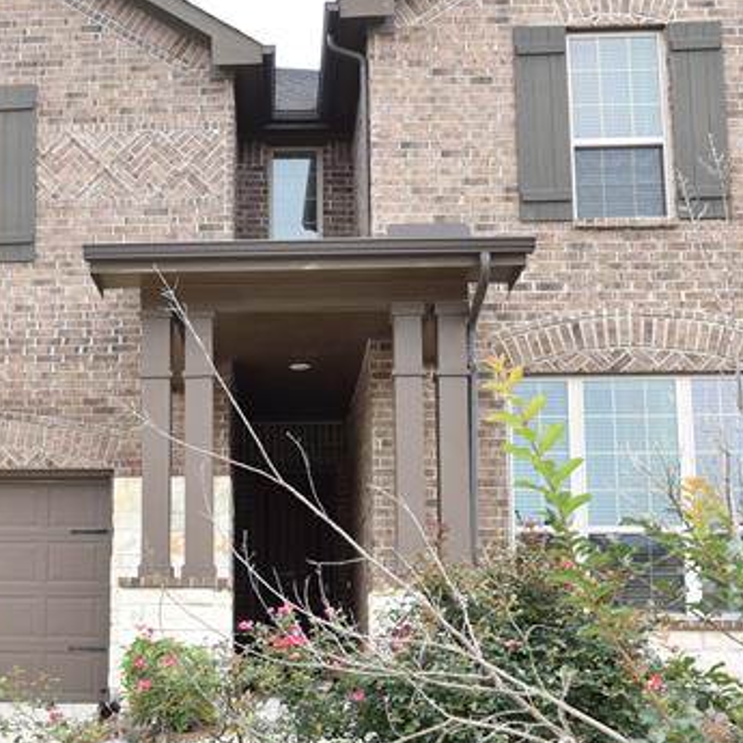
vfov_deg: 35.0
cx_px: 185
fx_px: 1166
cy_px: 505
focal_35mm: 48
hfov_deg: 34.6
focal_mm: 19
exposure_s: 1/100
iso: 100
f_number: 5
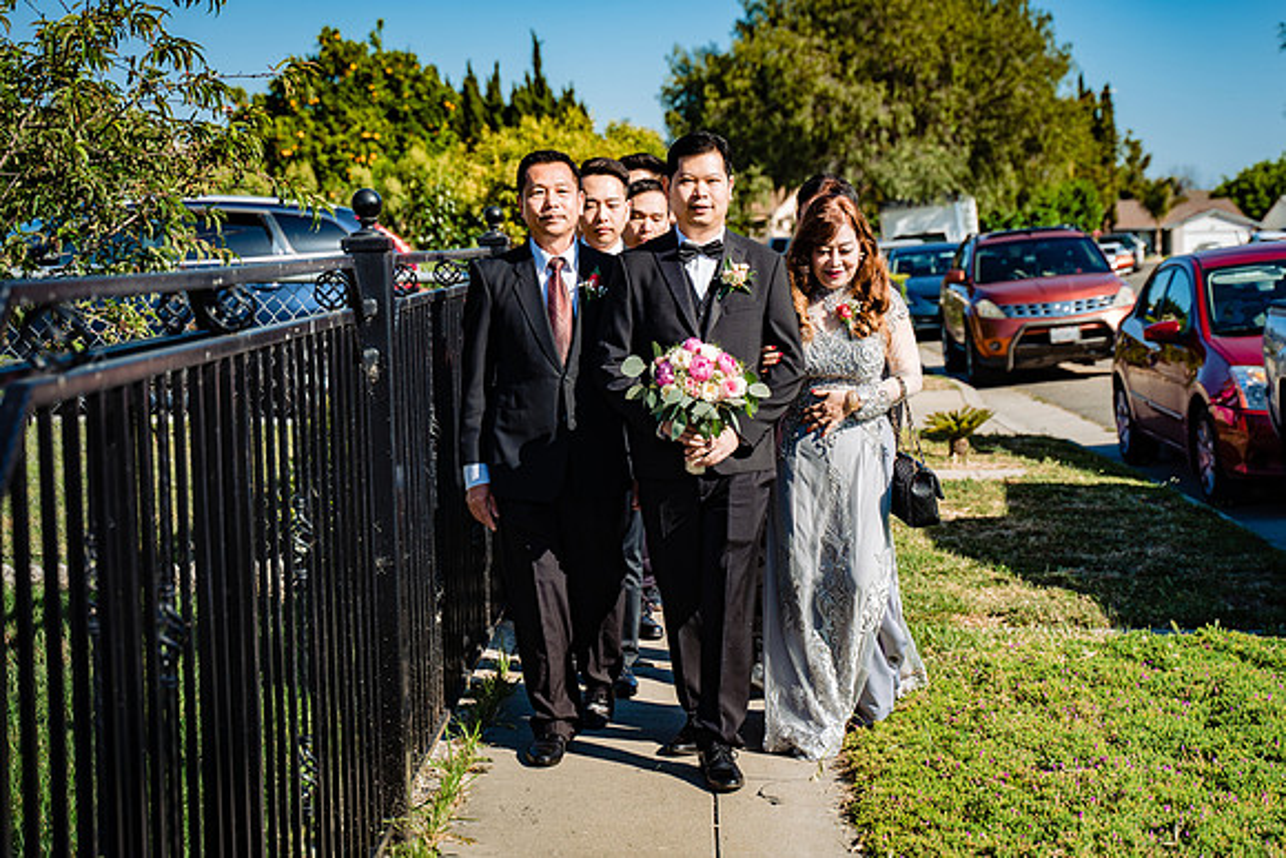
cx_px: 744
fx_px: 2273
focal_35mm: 64
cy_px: 429
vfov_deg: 21.4
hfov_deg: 31.5
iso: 100
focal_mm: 55
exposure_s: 1/1000
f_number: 3.5
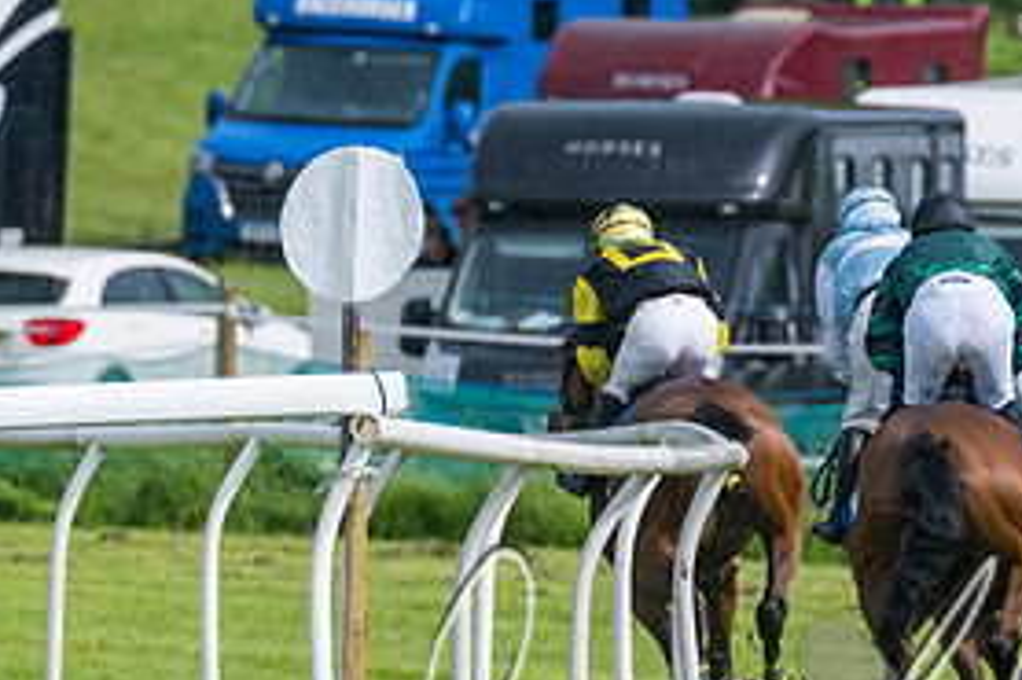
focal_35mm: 877
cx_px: 996
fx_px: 24881
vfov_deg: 1.6
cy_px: 469
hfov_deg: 2.4
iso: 400
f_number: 4
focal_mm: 280
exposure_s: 1/5000
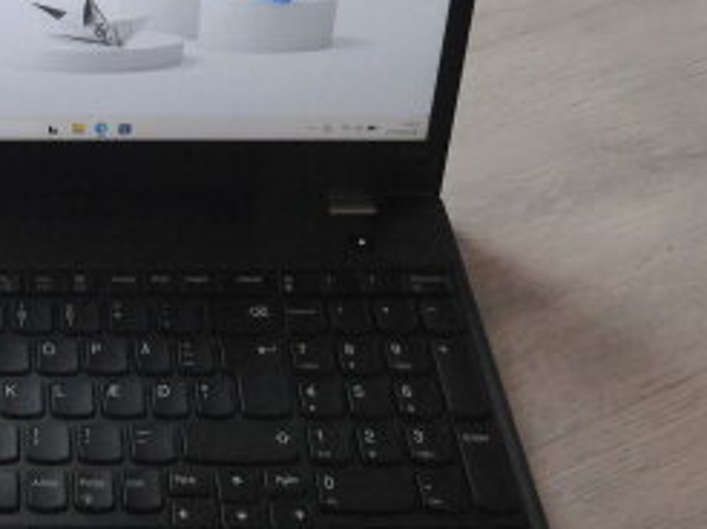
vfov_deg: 23.9
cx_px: -37
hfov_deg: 29.2
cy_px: 196
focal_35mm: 61
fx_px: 1245
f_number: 3.3
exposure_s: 1/50
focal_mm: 4.3
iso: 400
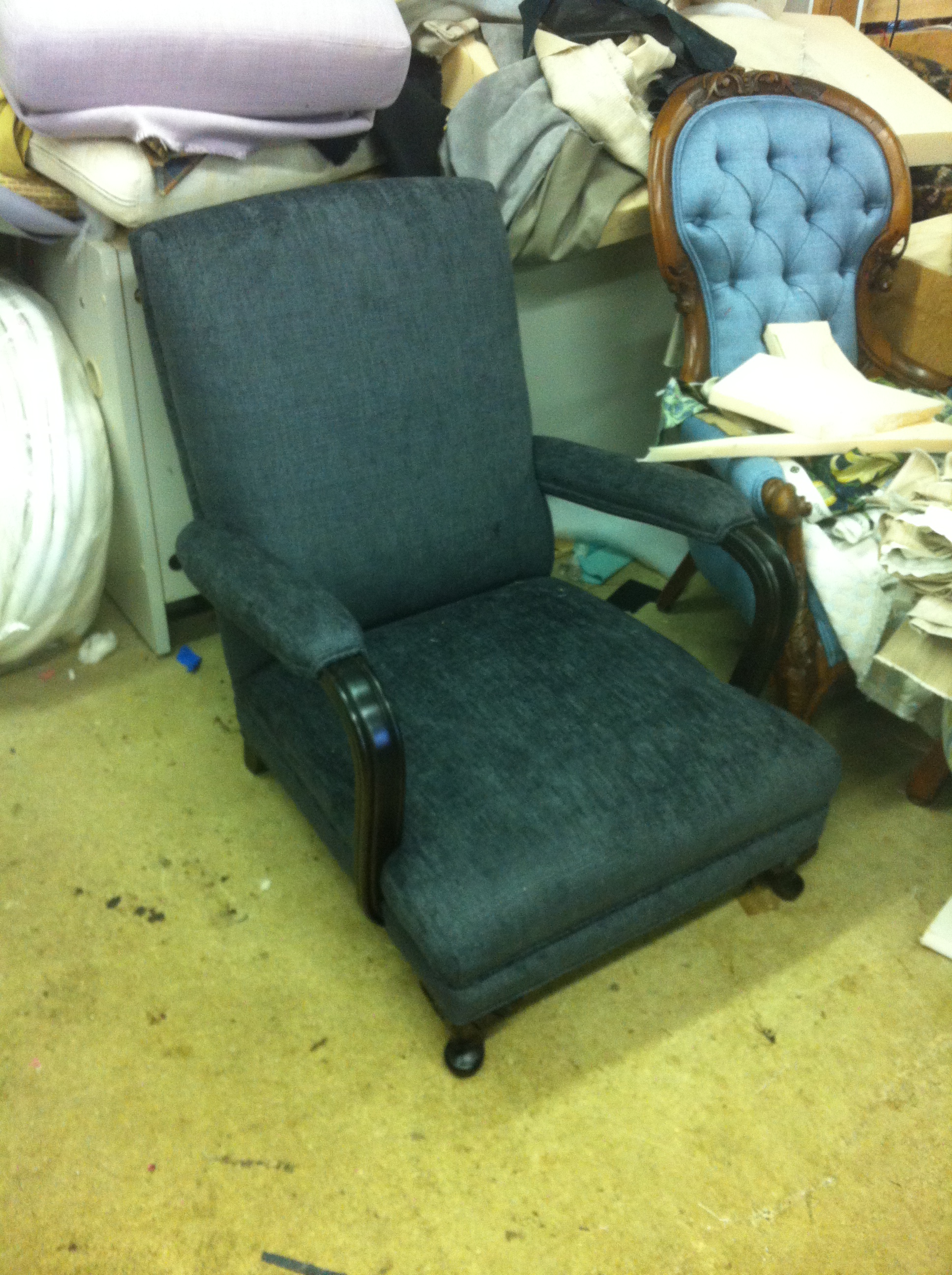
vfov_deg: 52.7
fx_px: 1287
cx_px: 476
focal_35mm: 35
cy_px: 638
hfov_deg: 40.6
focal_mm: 3.85
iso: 250
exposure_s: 1/15
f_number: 2.8
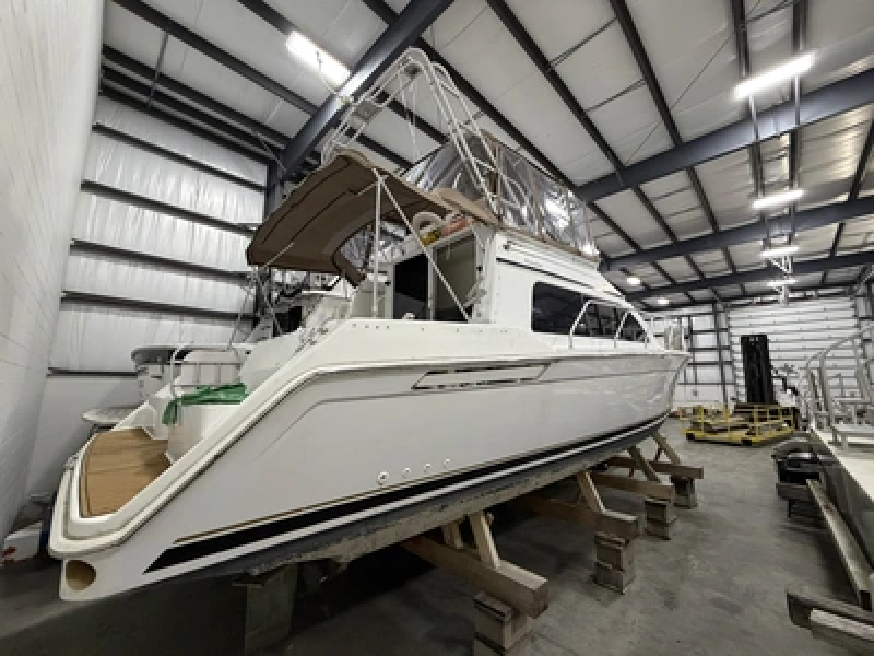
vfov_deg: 85.7
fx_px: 353
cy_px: 328
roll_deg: +0.1
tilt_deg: +8.3
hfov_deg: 102.1
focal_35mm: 14
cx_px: 437
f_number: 2.2
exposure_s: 1/60
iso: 500
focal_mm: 2.22
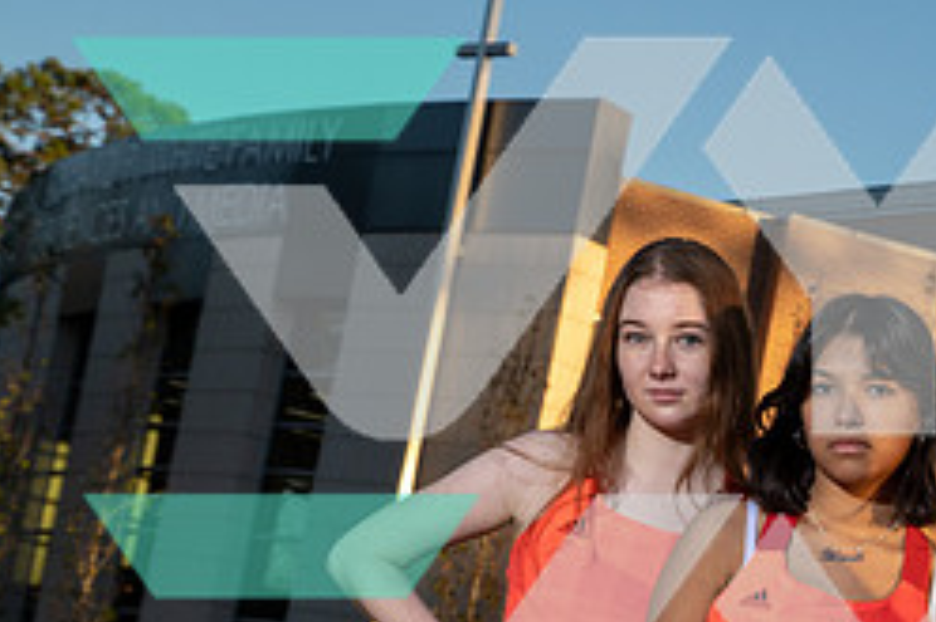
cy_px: 696
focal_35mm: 124
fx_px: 3222
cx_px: 1045
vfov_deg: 10.9
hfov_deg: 16.0
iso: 400
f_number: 11
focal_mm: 53
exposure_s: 1/250
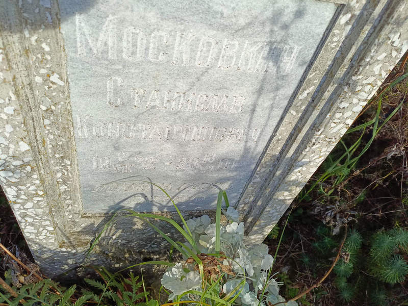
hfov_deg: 69.4
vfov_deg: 54.9
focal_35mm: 25
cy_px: 153
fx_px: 295
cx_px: 204
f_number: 1.69
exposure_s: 1/535
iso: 116
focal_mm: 4.76
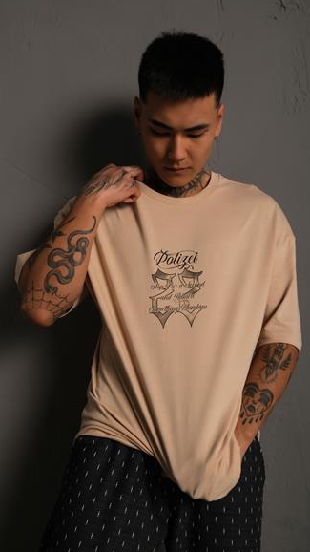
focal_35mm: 35
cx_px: 164
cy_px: 276
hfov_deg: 33.7
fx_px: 512
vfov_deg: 56.6
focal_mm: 22.3
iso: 160
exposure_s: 1/160
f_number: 5
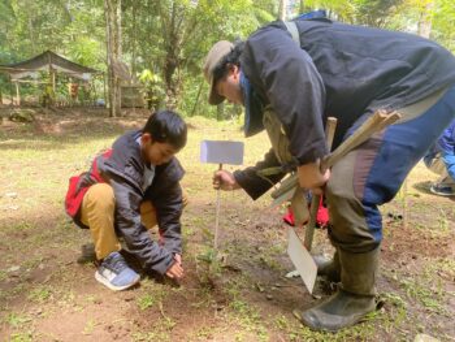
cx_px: 228
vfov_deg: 53.1
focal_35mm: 26
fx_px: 342
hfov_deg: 67.3
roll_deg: -0.6
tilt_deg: -8.5
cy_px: 171
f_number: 1.8
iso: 32
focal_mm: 4.25
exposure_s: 1/122
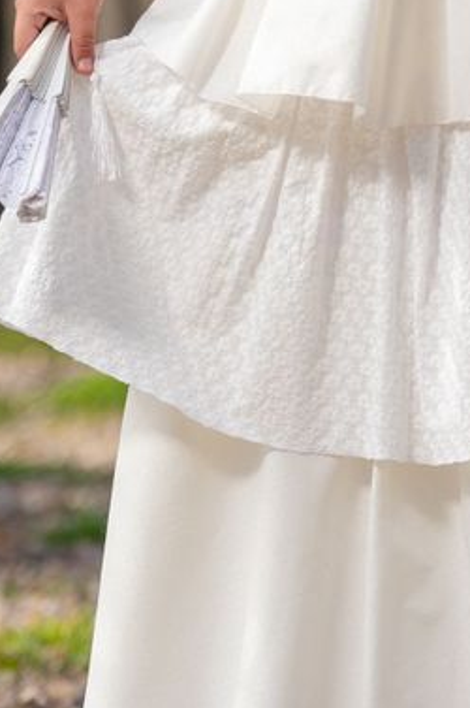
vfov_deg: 4.8
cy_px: 231
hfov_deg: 3.2
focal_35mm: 428
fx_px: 8396
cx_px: 446
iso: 100
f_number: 2.8
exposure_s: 1/200
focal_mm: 107
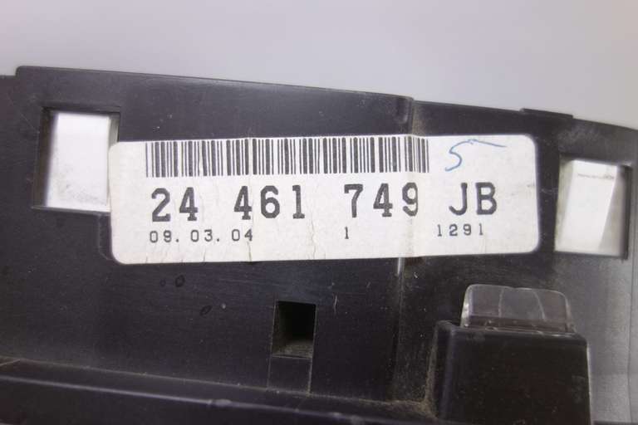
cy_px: 212
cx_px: 319
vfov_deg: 46.4
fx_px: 496
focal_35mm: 28
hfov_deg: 65.5
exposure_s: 1/100
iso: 125
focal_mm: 10.4
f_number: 2.2
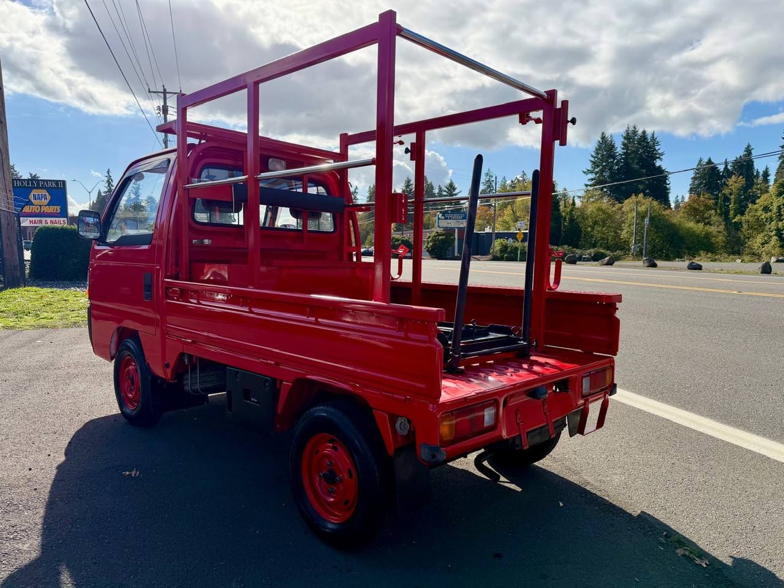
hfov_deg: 71.6
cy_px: 294
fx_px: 544
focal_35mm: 24
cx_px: 392
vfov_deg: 56.8
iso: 125
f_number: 1.78
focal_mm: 6.76
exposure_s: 1/6711
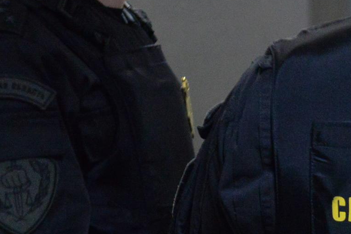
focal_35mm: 206
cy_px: 140
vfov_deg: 6.7
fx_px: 2008
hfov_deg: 9.8
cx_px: 457
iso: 5000
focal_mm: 52
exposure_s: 1/80
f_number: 3.2
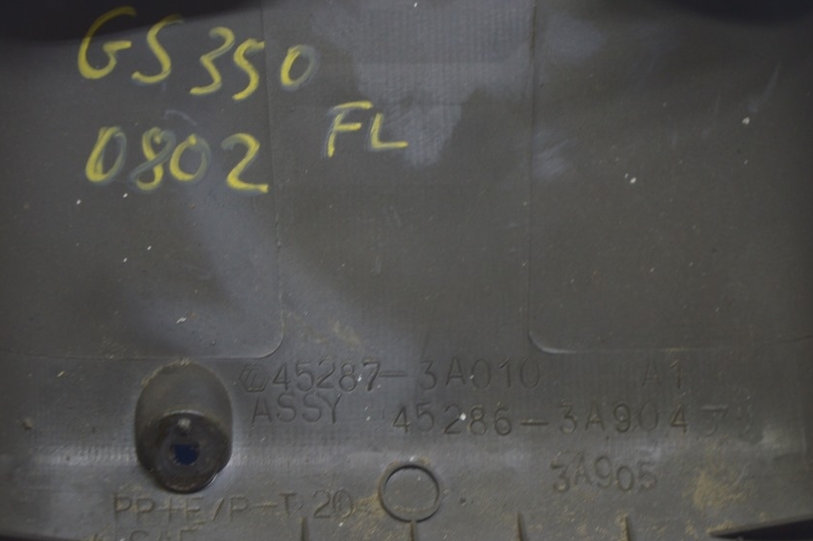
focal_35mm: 102
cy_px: 250
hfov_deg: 20.1
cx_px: 373
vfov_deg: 13.5
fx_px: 2293
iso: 400
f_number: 5.6
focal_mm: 55
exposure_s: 1/20
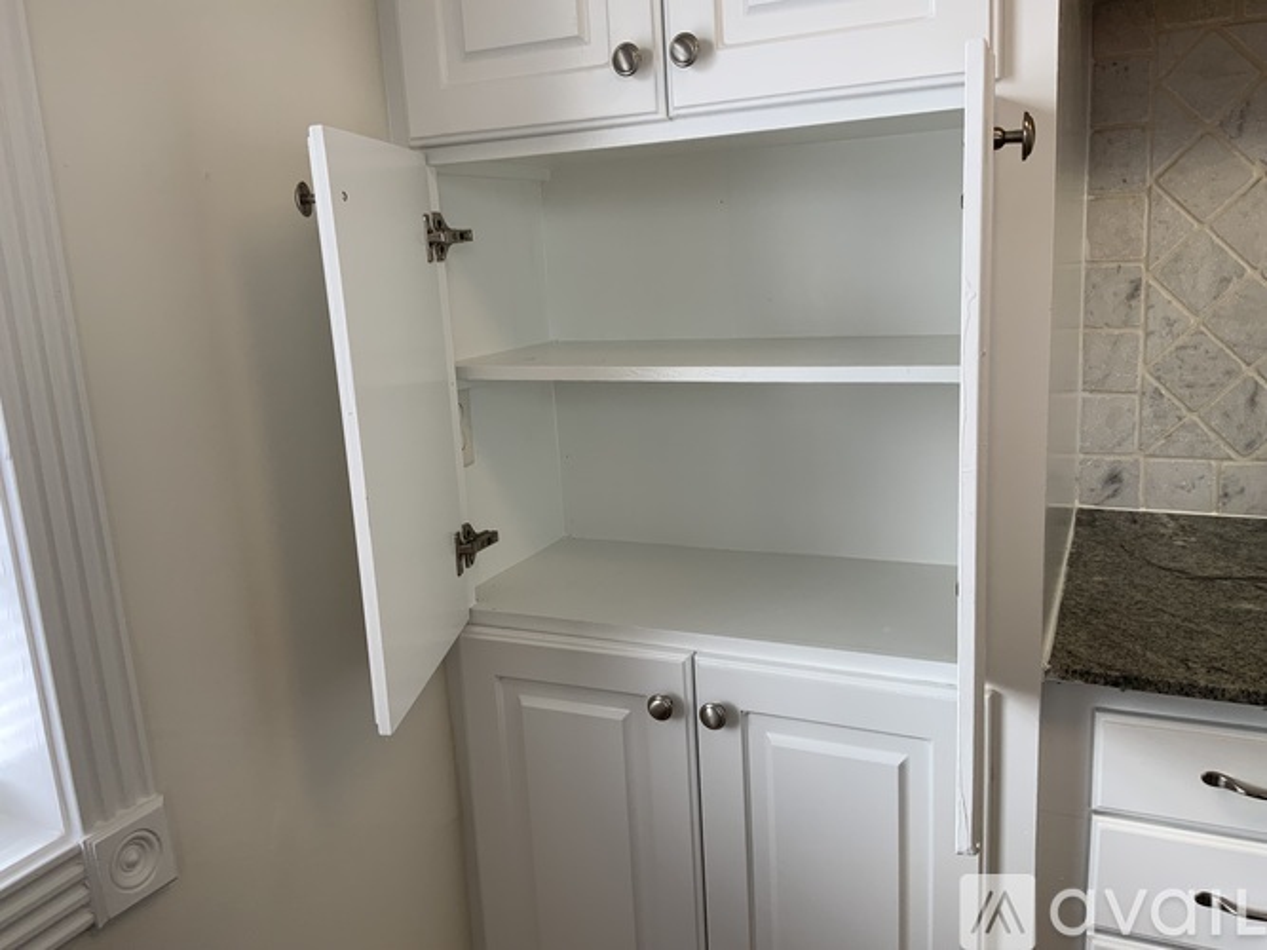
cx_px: 634
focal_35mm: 29
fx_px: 1061
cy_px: 475
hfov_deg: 61.7
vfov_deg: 48.2
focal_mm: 3
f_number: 1.8
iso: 32
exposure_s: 1/120
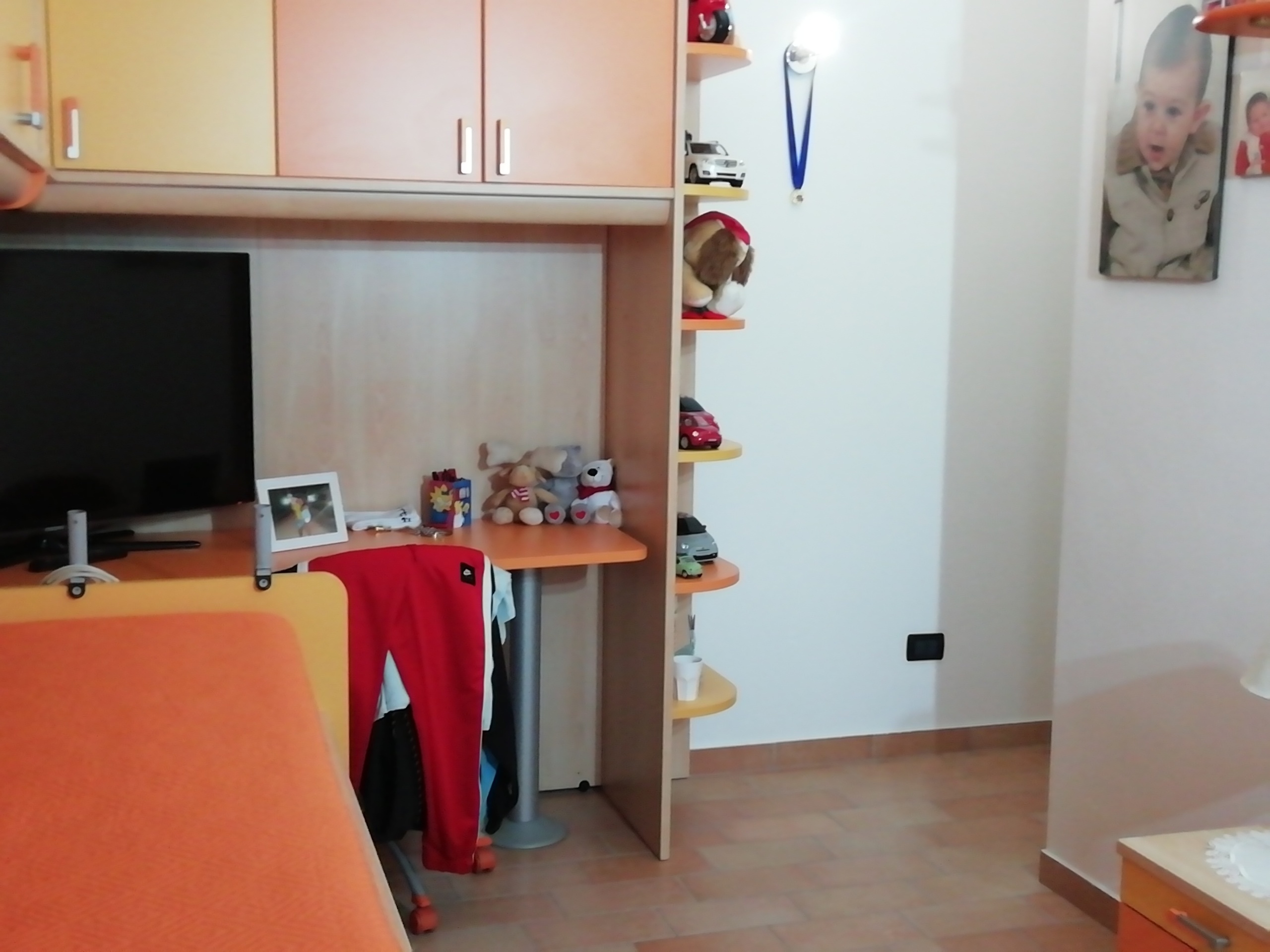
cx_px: 635
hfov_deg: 44.8
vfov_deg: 34.3
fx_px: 1541
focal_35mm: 42
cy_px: 476
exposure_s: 1/33.3
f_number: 2.2
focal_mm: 3.46
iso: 400
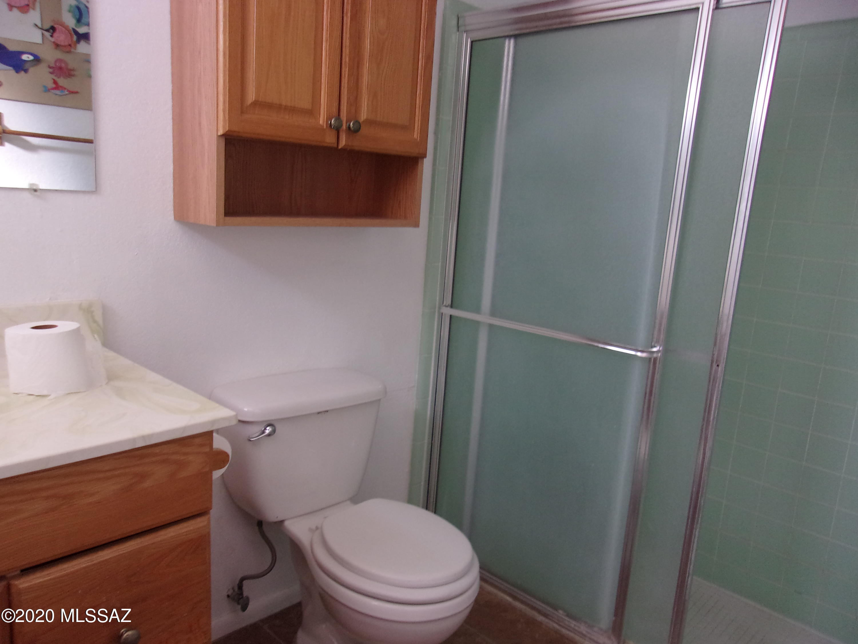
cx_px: 429
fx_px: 669
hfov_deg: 65.3
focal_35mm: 27
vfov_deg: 51.4
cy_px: 322
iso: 178
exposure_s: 1/34
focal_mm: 4.9
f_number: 3
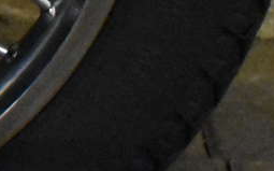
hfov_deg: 6.6
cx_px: -580
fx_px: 2149
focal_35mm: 288
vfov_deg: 4.4
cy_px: -290
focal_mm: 24
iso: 8000
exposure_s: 1/125
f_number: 4
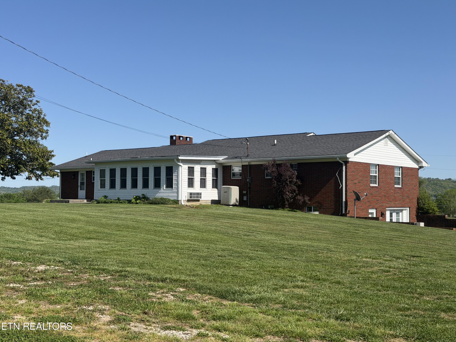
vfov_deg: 30.3
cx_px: 228
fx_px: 632
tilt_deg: +1.7
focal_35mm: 48
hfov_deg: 39.7
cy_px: 171
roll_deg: -0.5
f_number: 1.78
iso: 64
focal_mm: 6.76
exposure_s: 1/6024
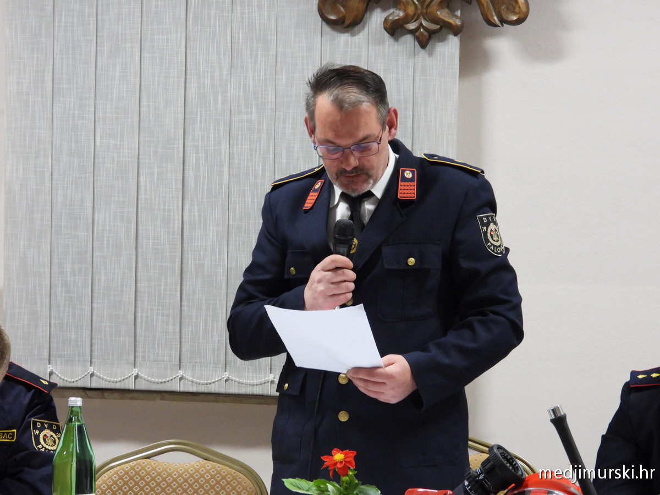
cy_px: 248
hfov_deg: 9.2
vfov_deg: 6.9
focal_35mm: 215
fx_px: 4099
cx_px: 330
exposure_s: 1/15
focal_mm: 38.6
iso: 800
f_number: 4.5
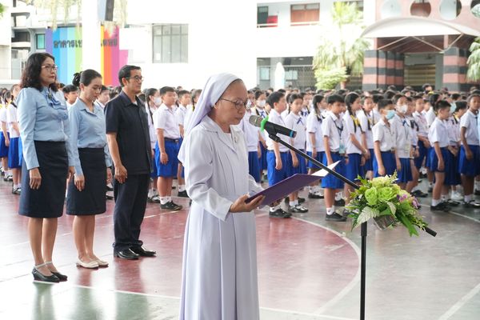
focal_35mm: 64
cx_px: 240
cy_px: 160
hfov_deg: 31.2
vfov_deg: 21.1
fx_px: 860
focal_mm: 43
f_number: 5.6
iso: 2500
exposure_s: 1/100
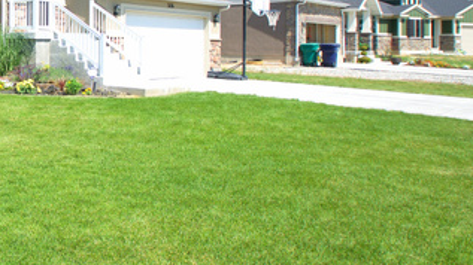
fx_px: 476
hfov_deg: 45.3
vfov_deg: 30.2
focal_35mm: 38
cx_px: 9
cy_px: 42
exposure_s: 1/250
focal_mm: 12
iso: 100
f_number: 8
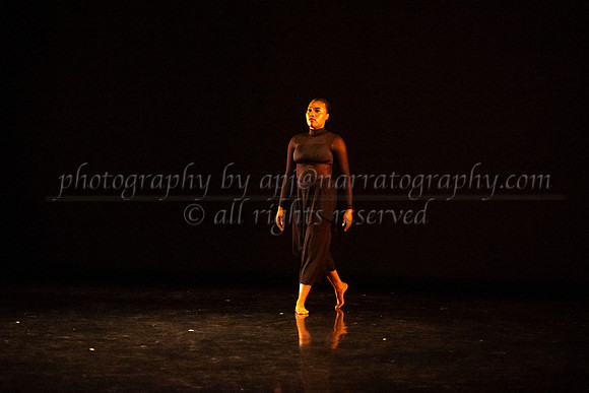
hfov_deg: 20.4
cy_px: 144
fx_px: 1637
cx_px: 333
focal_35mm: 100
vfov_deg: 13.7
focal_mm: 75
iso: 4000
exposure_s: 1/250
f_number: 2.8
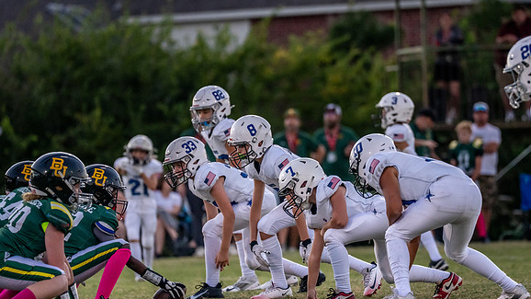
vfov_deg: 4.0
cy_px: 165
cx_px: 300
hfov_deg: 7.1
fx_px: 4294
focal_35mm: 305
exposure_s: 1/1600
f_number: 2.8
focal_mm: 200
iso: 2500
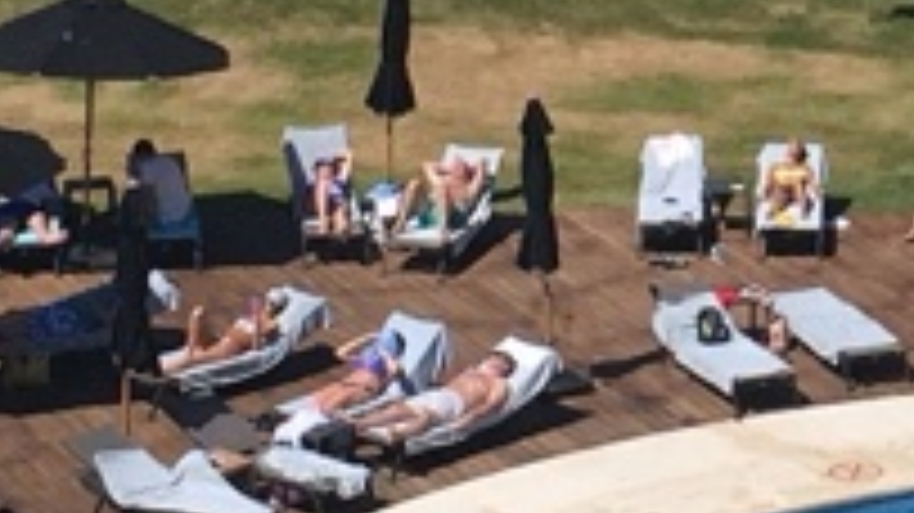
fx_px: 4966
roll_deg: -2.1
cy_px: -212
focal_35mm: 205
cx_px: 1081
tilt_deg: -8.6
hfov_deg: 10.4
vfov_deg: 5.9
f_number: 2.2
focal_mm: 4.15
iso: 25
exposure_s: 1/2331
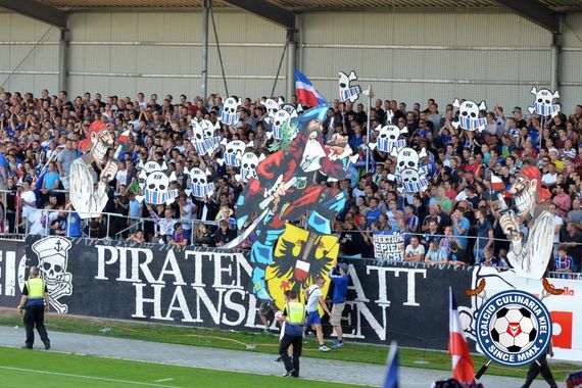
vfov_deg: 13.0
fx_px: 1697
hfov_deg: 19.5
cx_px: 291
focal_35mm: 105
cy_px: 194
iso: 800
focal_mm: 70
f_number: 3.2
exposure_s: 1/800
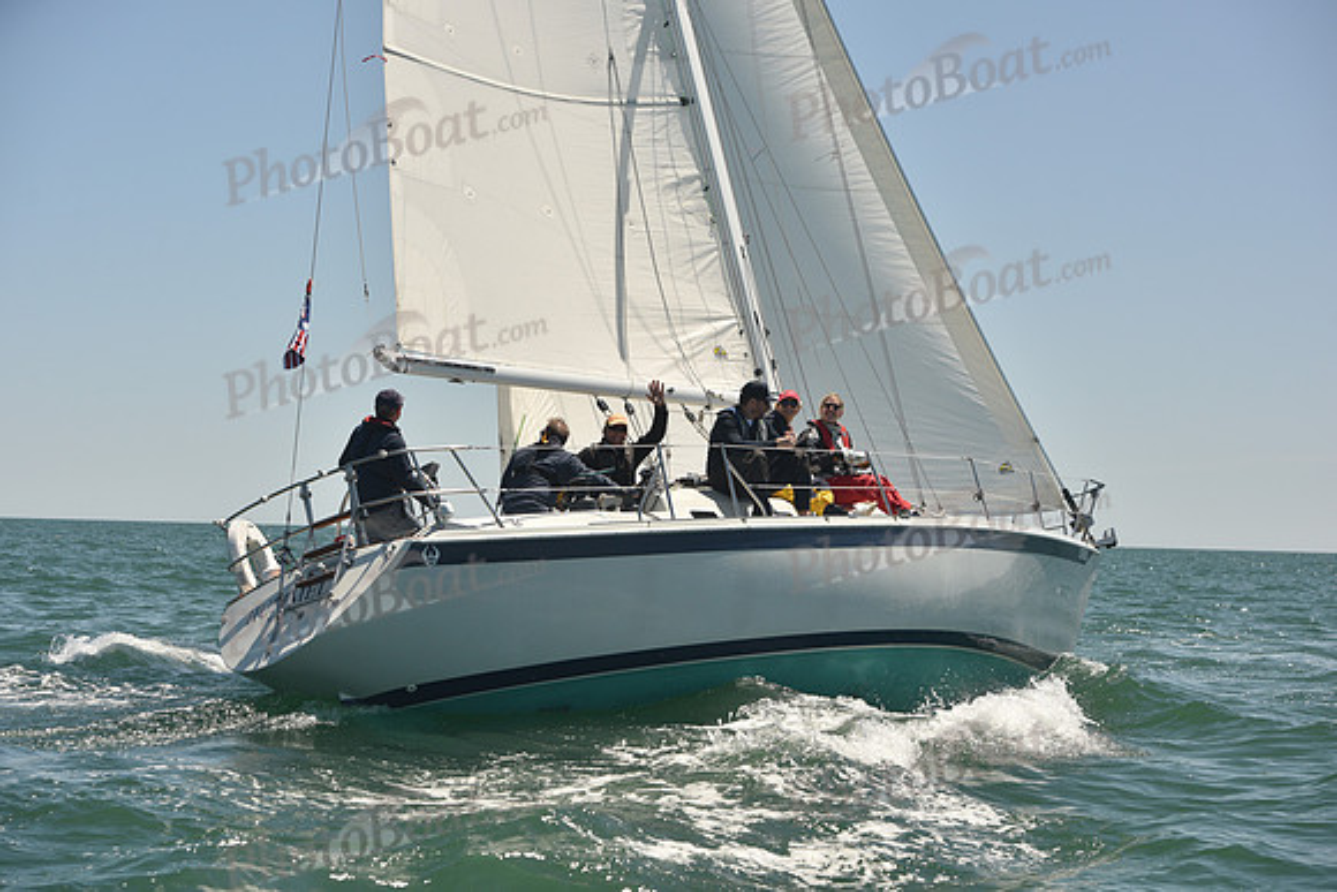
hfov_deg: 28.8
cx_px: 668
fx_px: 2600
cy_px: 446
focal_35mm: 70
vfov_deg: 19.5
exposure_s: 1/800
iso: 250
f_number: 5.6
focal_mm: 70
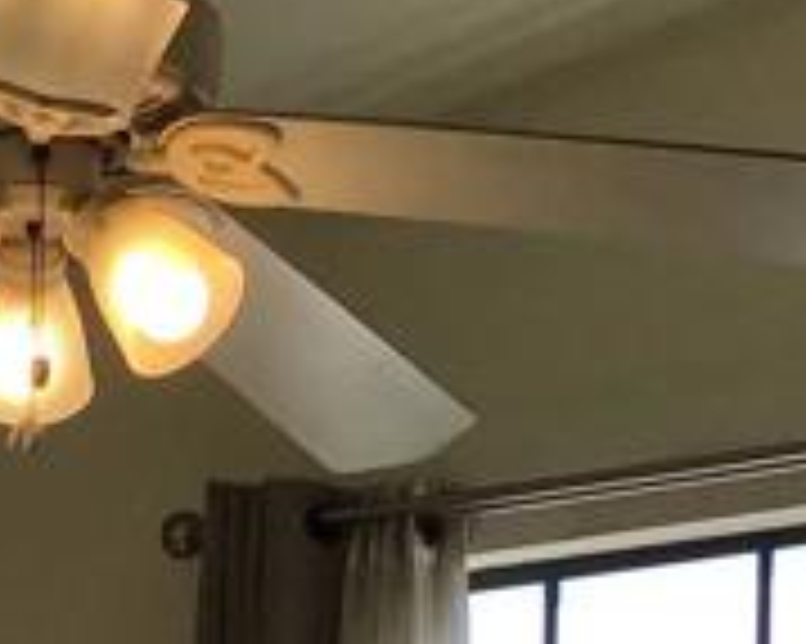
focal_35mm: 173
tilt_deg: -0.7
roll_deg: -0.6
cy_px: 1549
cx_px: -54
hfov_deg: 11.0
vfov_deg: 8.2
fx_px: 4125
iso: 25
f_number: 2.4
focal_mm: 3.3
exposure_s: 1/272
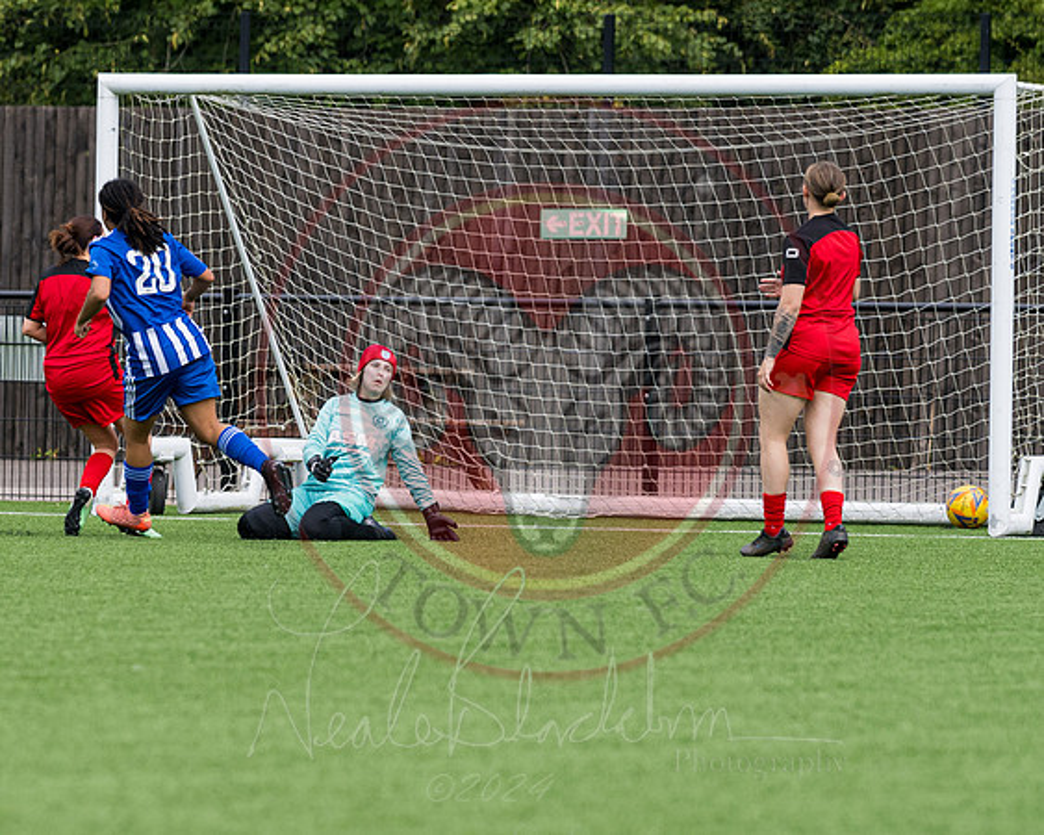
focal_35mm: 361
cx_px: 212
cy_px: 657
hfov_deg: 5.4
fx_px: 11139
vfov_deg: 4.3
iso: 200
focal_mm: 135
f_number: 2.7
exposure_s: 1/4000
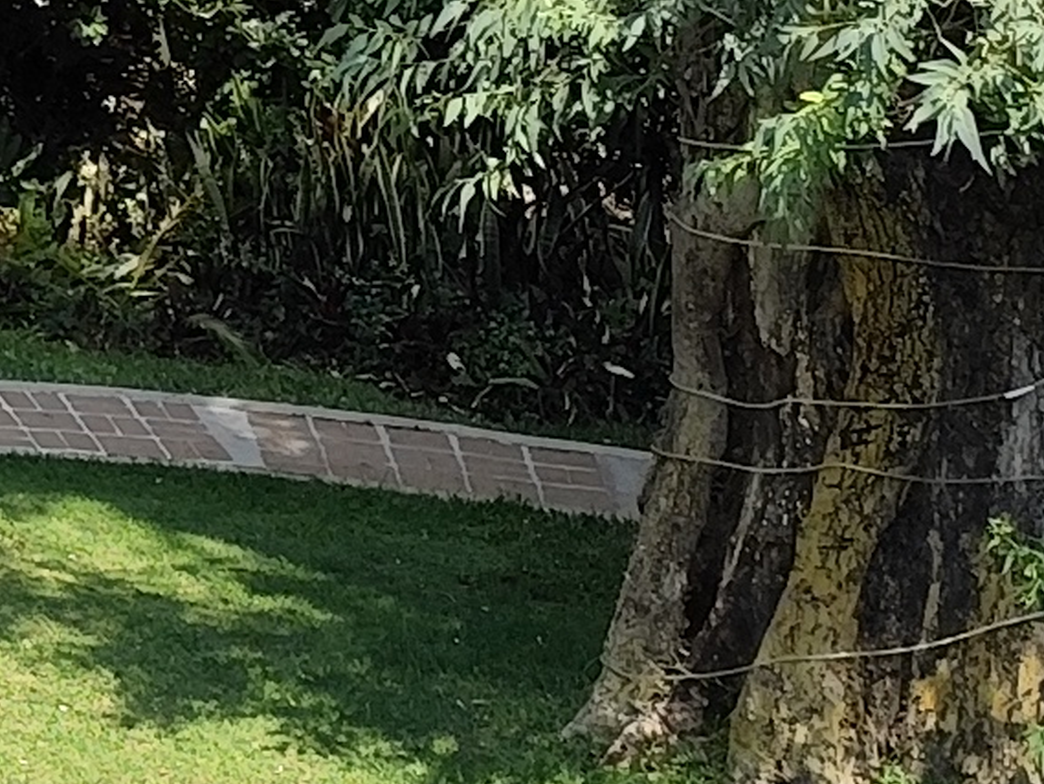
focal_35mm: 165
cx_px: -2059
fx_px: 4977
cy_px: -1050
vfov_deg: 8.3
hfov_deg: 9.5
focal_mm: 6.19
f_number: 1.65
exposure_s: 1/621
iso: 50
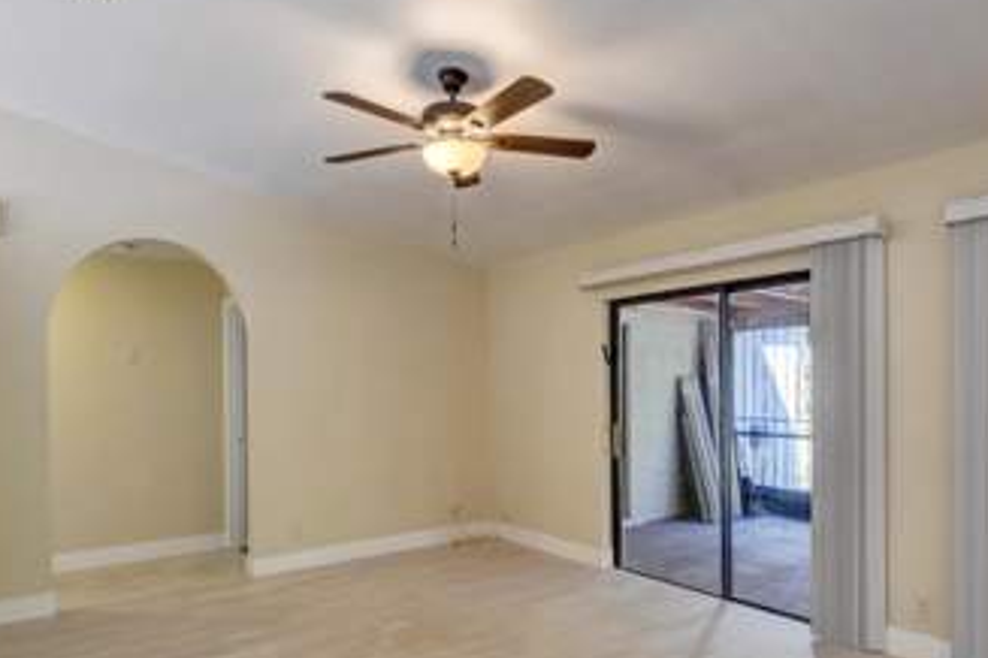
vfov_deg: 56.9
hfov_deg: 78.6
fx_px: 604
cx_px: 496
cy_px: 388
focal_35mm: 22
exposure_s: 1/15
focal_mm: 10
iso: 640
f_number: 8
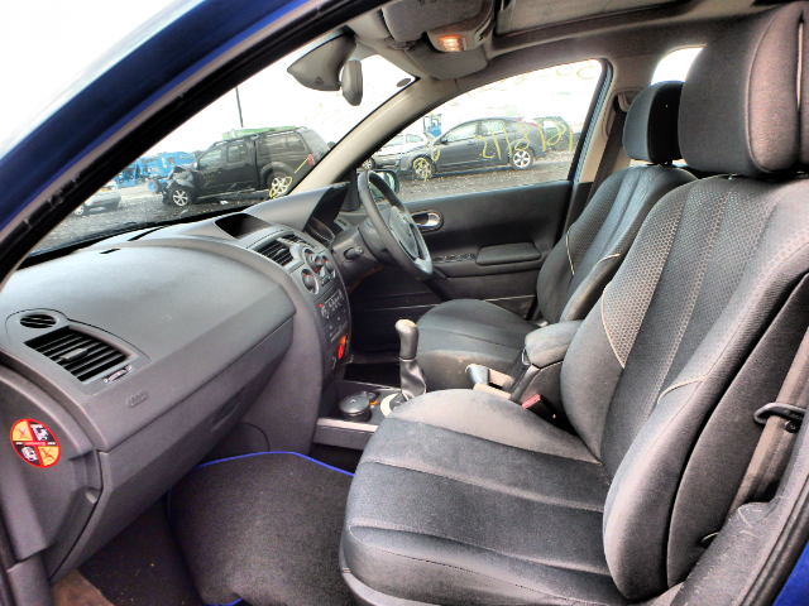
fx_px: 491
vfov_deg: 63.4
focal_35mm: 21
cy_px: 303
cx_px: 404
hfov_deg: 79.0
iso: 125
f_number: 3.5
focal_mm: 3.7
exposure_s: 1/100
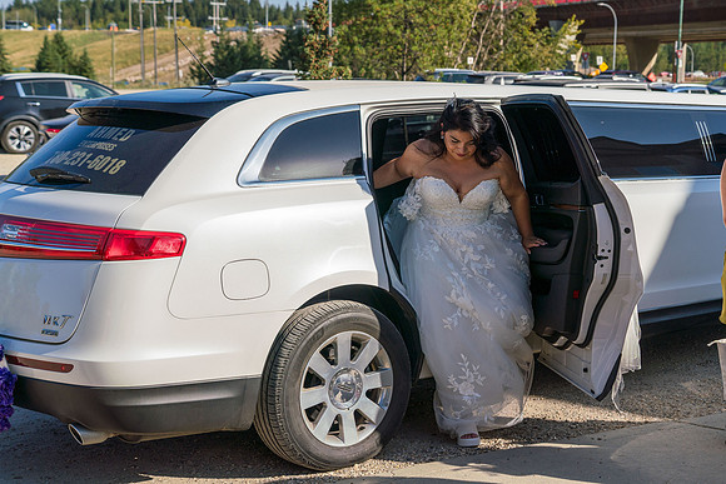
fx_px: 1101
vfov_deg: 24.8
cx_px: 472
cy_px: 242
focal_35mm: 55
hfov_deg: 36.2
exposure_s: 1/2500
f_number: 4
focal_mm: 42
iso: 250
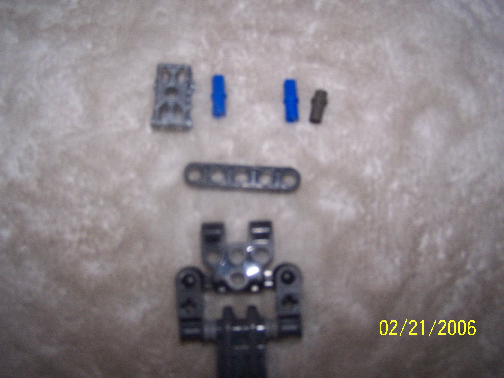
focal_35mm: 38
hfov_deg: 49.0
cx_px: 252
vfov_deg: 37.7
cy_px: 189
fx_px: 553
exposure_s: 1/60
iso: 140
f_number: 2.8
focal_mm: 6.3
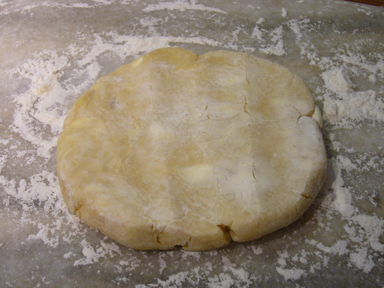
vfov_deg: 26.6
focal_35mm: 55
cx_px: 192
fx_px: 610
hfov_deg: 34.9
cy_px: 144
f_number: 3.5
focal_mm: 9.1
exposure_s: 1/15
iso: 160
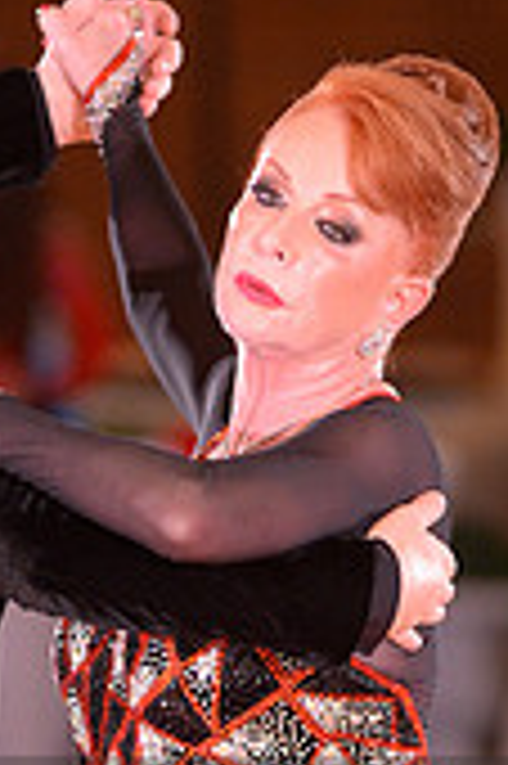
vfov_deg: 3.3
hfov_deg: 2.2
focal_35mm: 631
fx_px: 13382
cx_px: 137
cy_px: 909
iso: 2500
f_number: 3.2
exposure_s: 1/250
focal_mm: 185
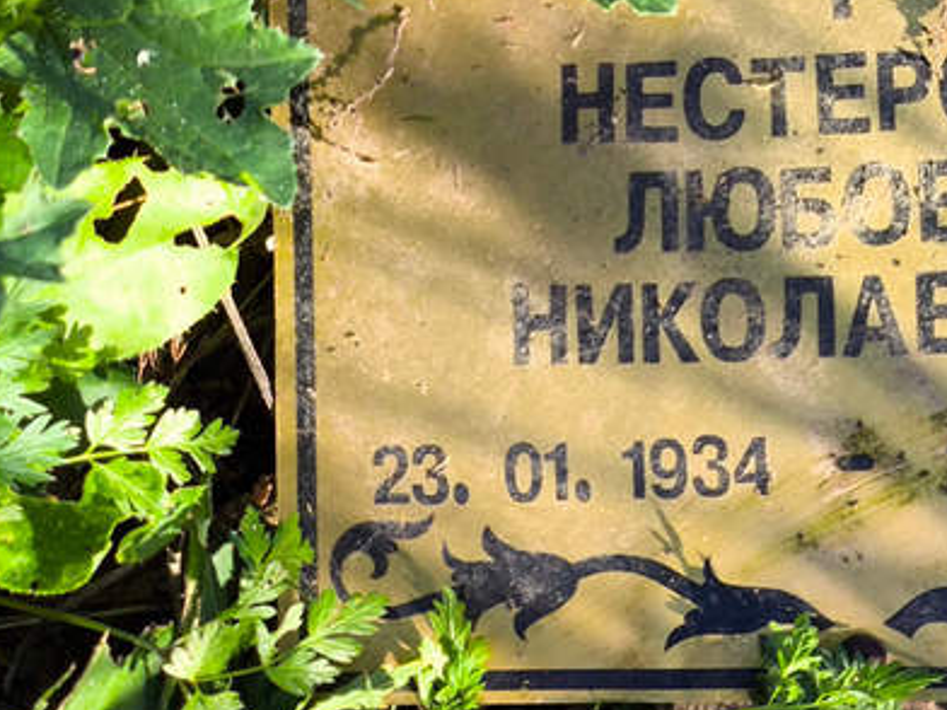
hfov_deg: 19.1
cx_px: 702
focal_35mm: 102
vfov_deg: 14.4
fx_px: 2790
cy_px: 155
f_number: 1.7
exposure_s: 1/266
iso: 50
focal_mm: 4.71
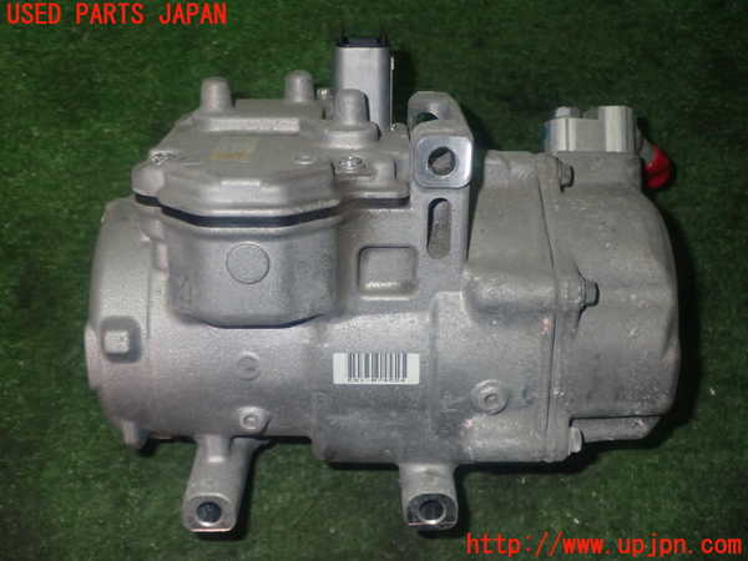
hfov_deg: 42.9
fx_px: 951
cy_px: 280
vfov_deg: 32.9
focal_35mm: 44
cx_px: 374
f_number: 9
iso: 640
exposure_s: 1/40
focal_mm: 7.84
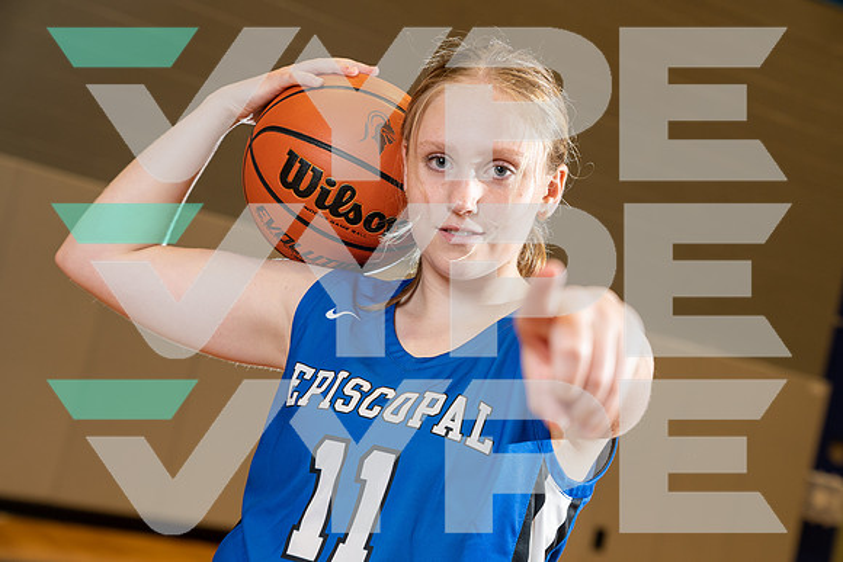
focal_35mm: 64
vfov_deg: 21.3
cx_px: 422
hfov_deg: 31.4
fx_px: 1499
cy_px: 281
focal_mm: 64
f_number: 4
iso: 400
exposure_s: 1/125
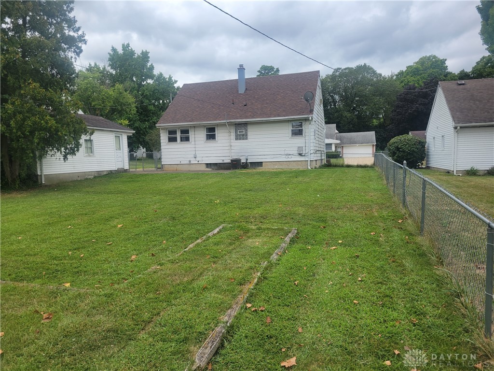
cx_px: 247
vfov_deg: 53.1
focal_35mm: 26
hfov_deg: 67.3
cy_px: 186
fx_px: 371
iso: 40
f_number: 1.8
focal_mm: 5.4
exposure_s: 1/528
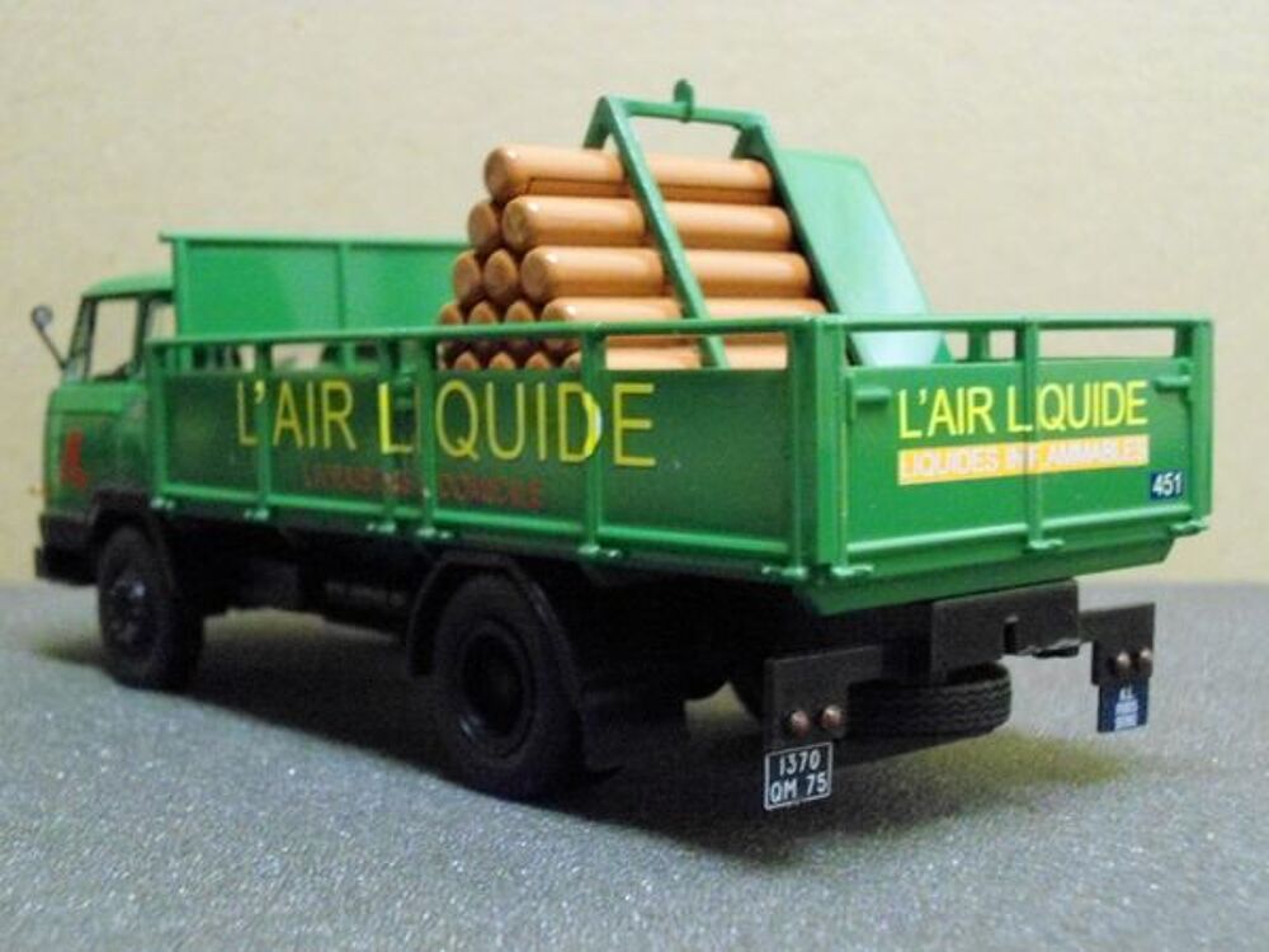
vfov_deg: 27.5
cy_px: 476
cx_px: 634
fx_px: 1943
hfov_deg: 36.2
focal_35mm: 53
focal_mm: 9.5
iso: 1600
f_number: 3.9
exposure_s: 1/15
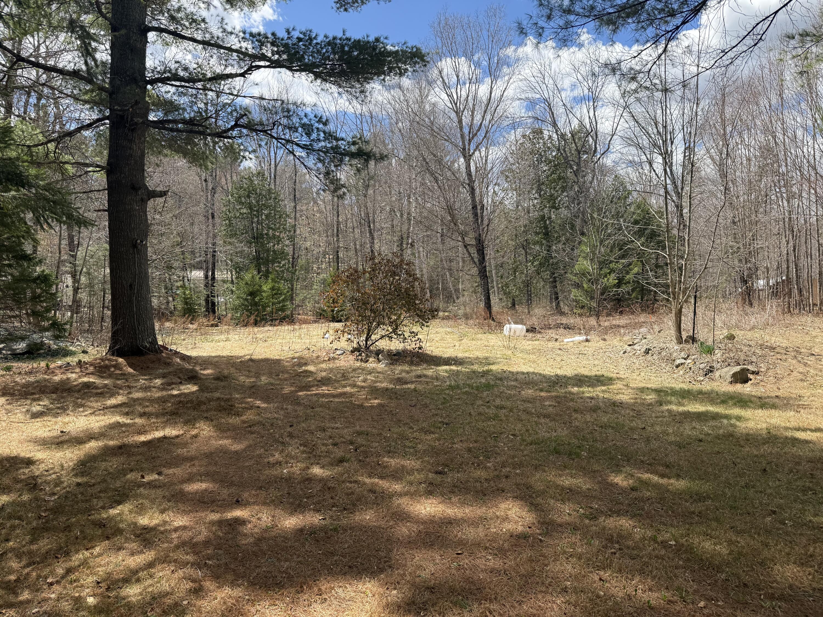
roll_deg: -1.4
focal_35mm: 24
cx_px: 412
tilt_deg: -0.1
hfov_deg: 71.6
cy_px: 308
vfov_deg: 56.8
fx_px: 571
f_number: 1.78
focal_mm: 6.76
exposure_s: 1/2801
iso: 100
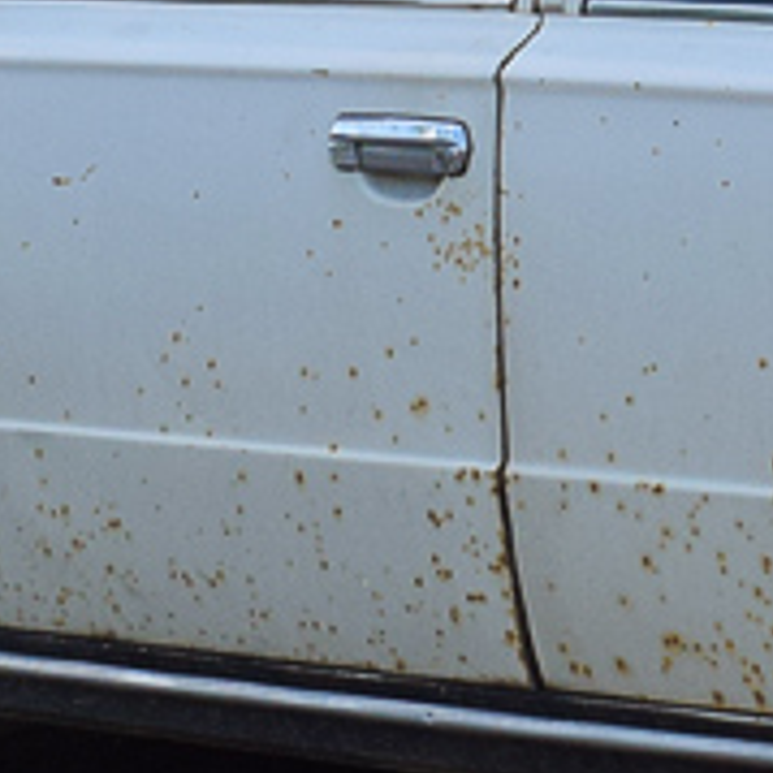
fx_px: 6691
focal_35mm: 265
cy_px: -104
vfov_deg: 6.6
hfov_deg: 6.5
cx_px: 1296
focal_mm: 31
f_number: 5.6
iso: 400
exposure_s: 1/640
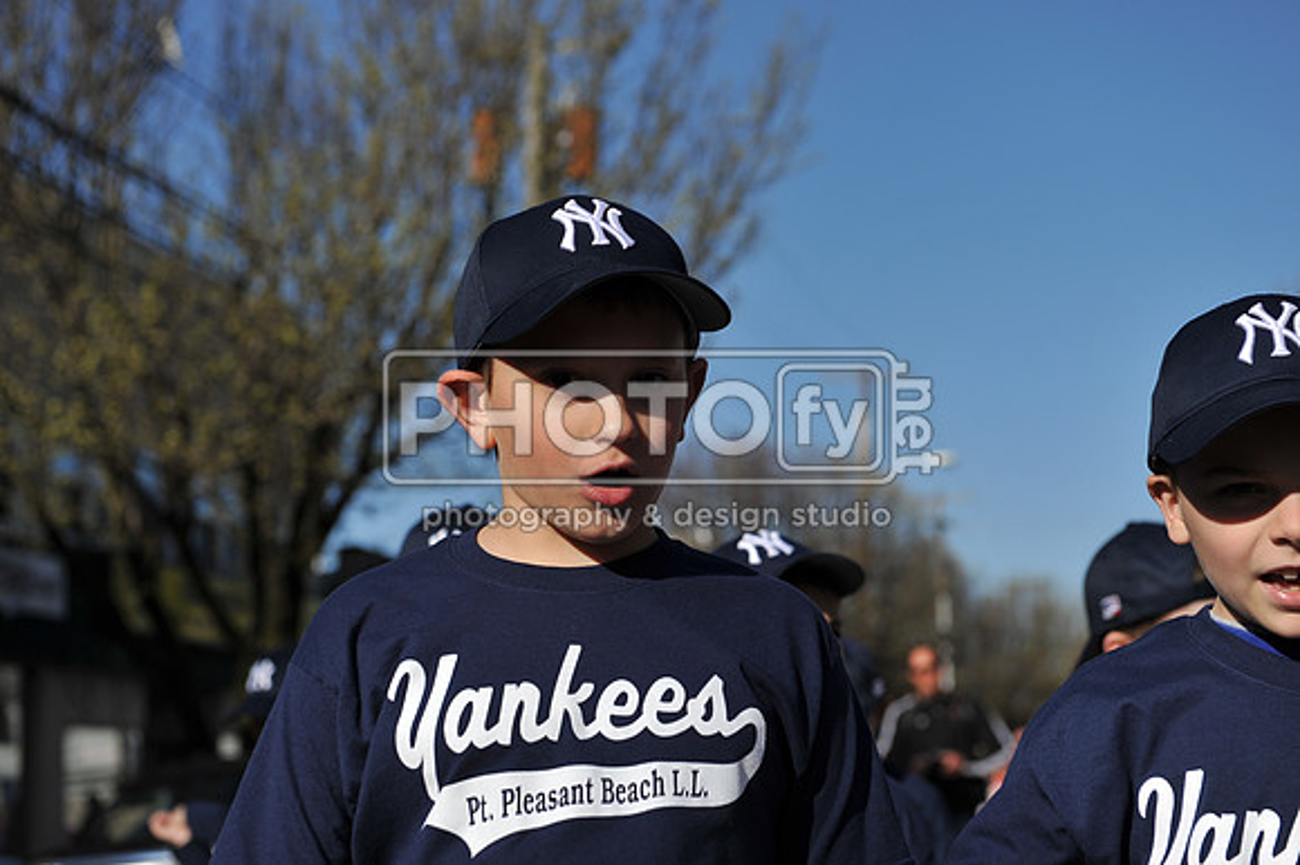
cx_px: 650
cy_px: 432
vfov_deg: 19.4
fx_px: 2526
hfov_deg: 28.9
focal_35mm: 70
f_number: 5
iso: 200
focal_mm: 70
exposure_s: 1/2000
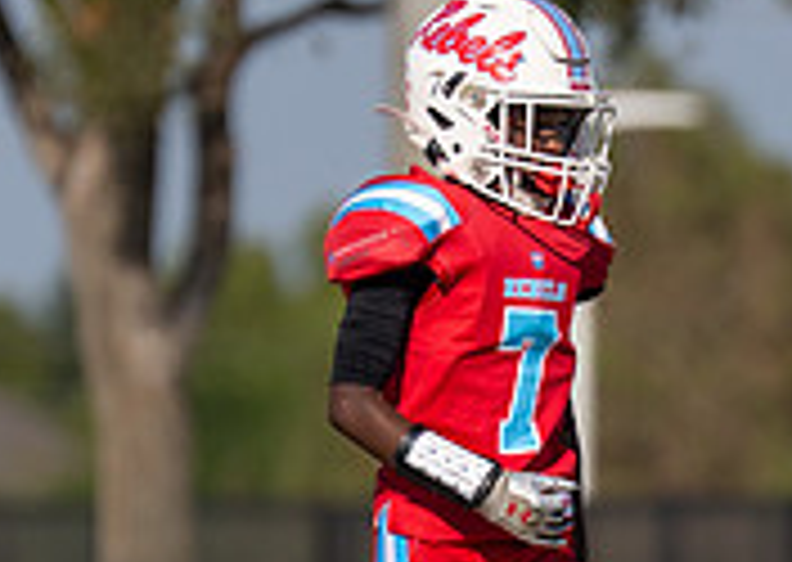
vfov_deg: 1.3
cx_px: 585
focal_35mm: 1133
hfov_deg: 1.8
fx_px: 25436
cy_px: 522
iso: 100
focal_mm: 200
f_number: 3.2
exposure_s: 1/3200
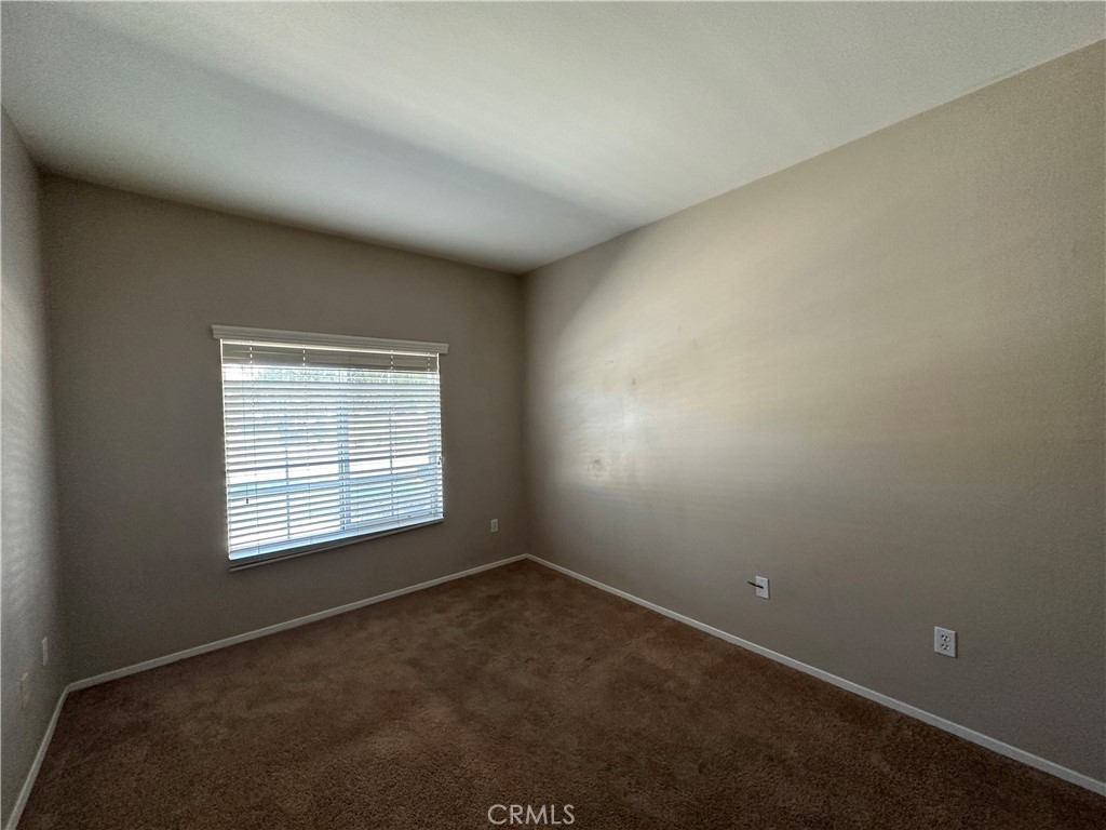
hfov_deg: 102.1
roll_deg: +0.4
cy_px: 415
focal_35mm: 14
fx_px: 447
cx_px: 553
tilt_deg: -0.3
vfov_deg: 85.7
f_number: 2.2
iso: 320
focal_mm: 2.22
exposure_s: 1/99
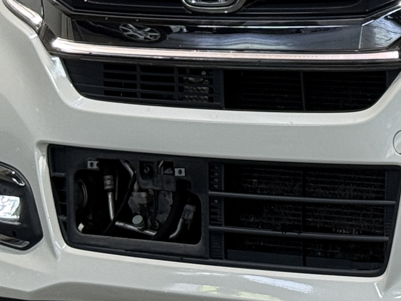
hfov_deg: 9.3
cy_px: -60
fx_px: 2387
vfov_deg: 7.2
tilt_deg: +0.0
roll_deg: -0.1
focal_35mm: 206
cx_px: 636
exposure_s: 1/60
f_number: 1.78
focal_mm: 6.76
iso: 64
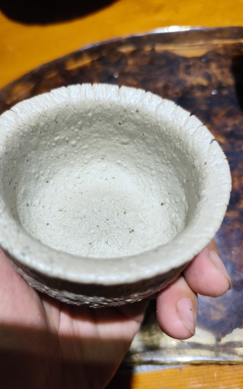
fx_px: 265
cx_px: 104
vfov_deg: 72.5
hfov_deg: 49.1
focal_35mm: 25
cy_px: 195
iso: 200
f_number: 1.65
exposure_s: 1/120
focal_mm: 6.14
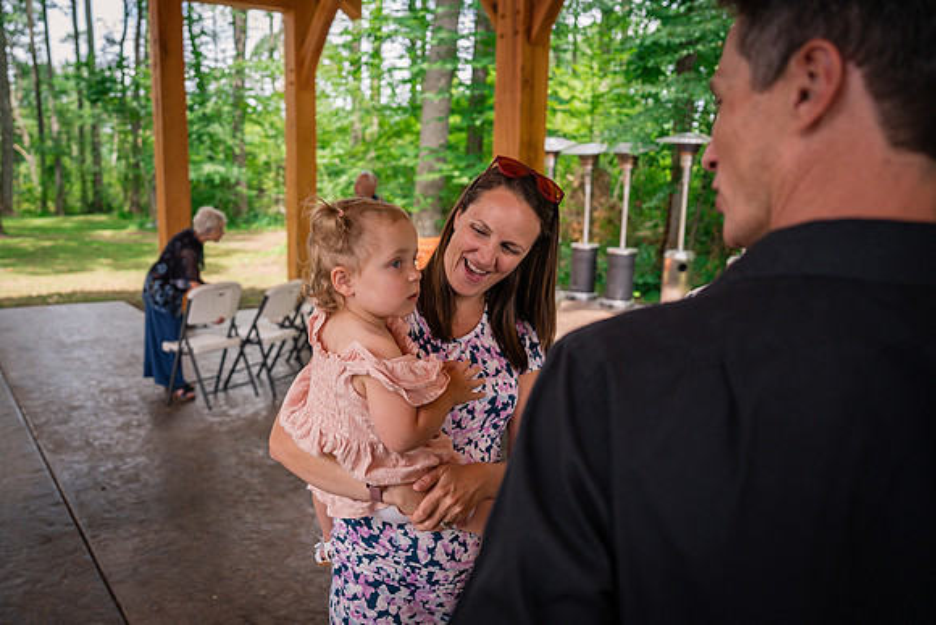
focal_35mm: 28
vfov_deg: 45.8
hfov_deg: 64.4
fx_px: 736
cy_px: 369
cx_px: 384
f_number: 2.8
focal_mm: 24
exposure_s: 1/640
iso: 400
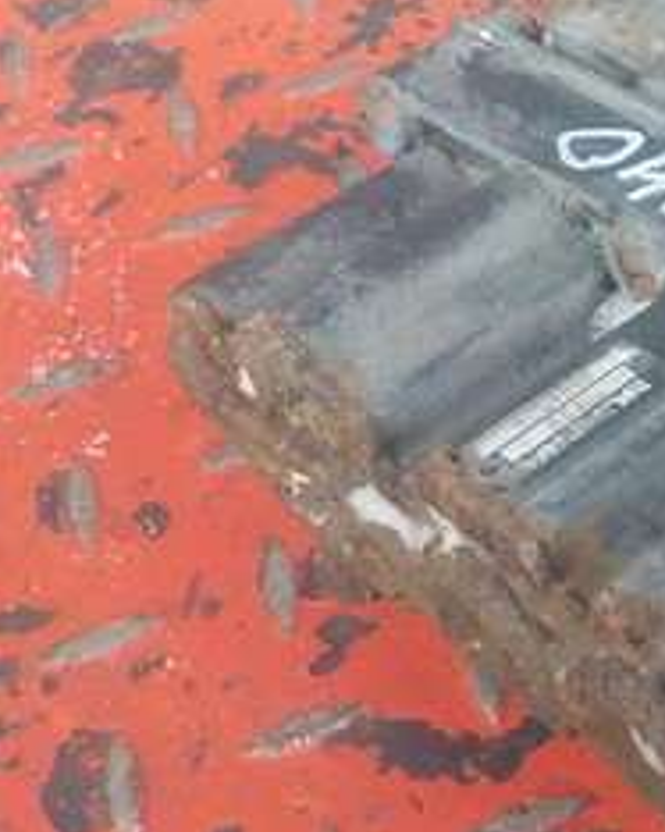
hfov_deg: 16.9
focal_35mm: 80
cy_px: 217
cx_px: 1078
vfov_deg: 23.6
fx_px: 1969
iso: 180
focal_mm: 4.1
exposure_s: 1/30
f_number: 3.3
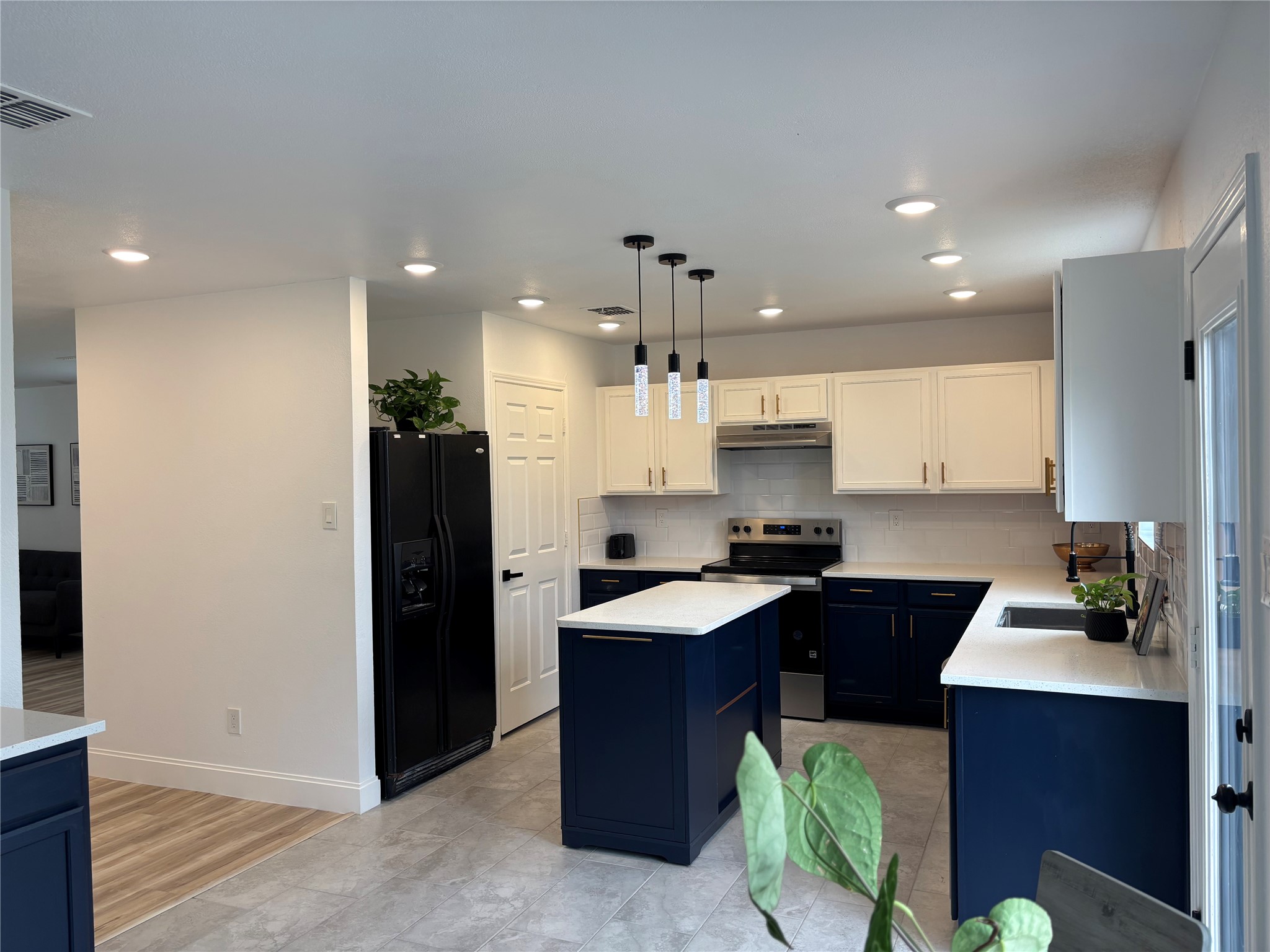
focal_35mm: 26
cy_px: 476
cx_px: 635
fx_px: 954
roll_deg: +0.8
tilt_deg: -0.7
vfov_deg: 53.1
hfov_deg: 67.3
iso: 50
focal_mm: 5.96
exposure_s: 1/120
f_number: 1.6
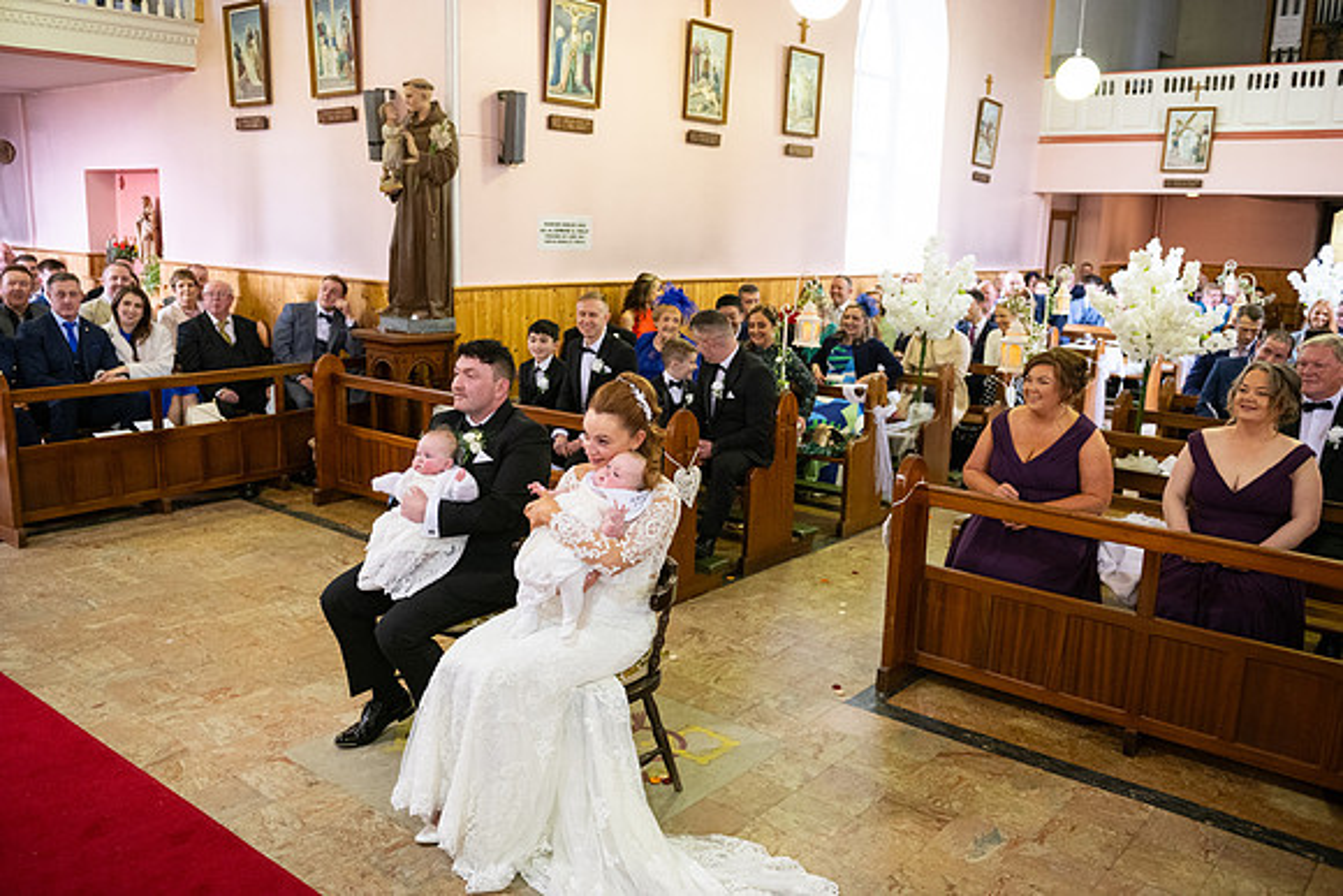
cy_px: 448
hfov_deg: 60.3
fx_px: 1157
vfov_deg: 42.3
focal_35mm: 31
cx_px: 672
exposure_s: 1/160
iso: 1250
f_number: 3.5
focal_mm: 31
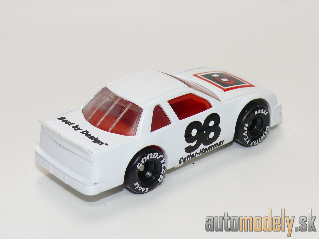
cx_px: 160
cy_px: 120
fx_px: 968
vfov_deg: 14.1
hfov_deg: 18.7
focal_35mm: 105
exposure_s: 1/30
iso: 100
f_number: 4
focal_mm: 13.7
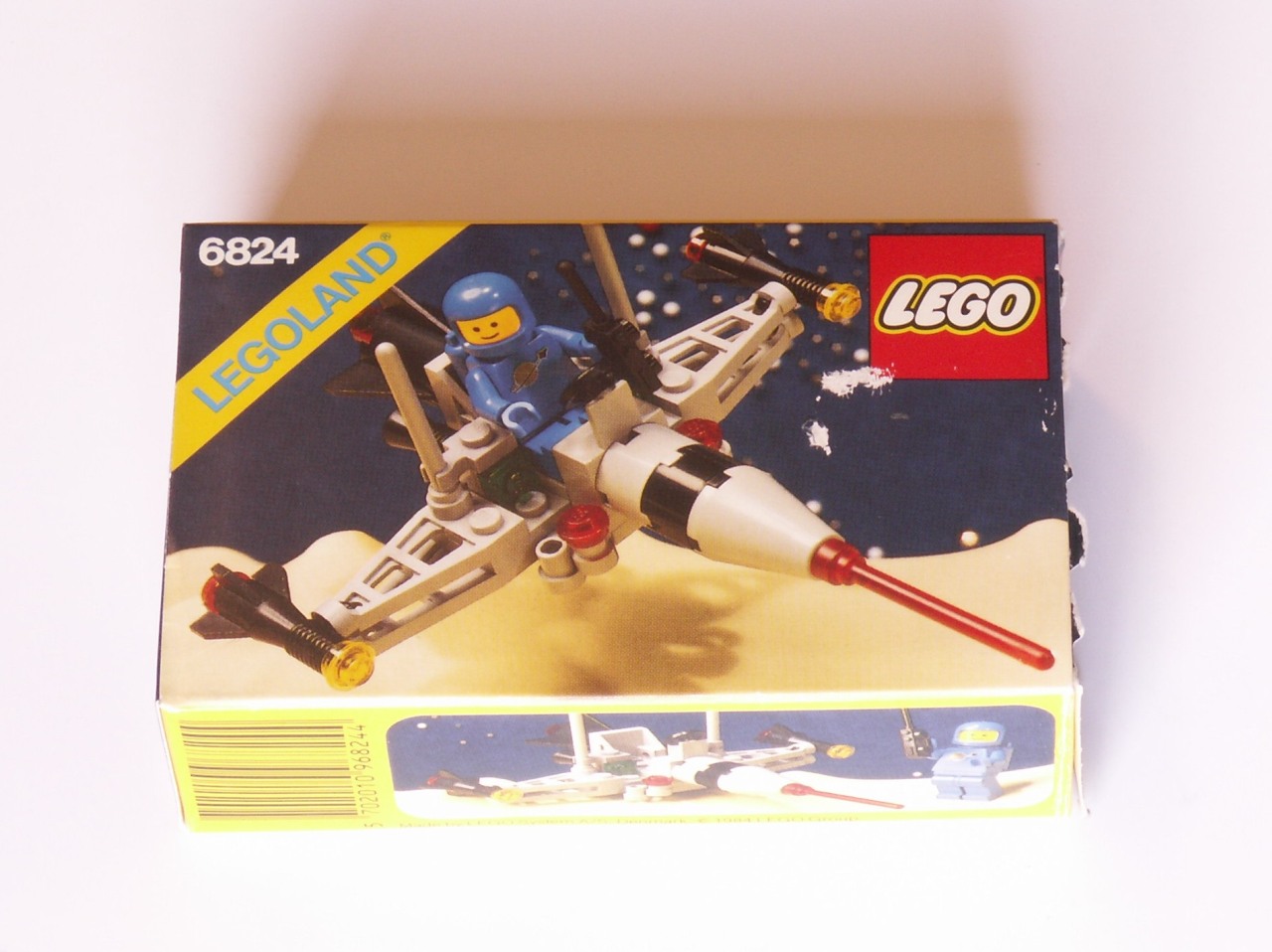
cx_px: 636
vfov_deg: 12.6
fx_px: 4296
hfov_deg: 16.8
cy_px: 476
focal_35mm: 117
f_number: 8
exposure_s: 1
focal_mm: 19.15
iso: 50
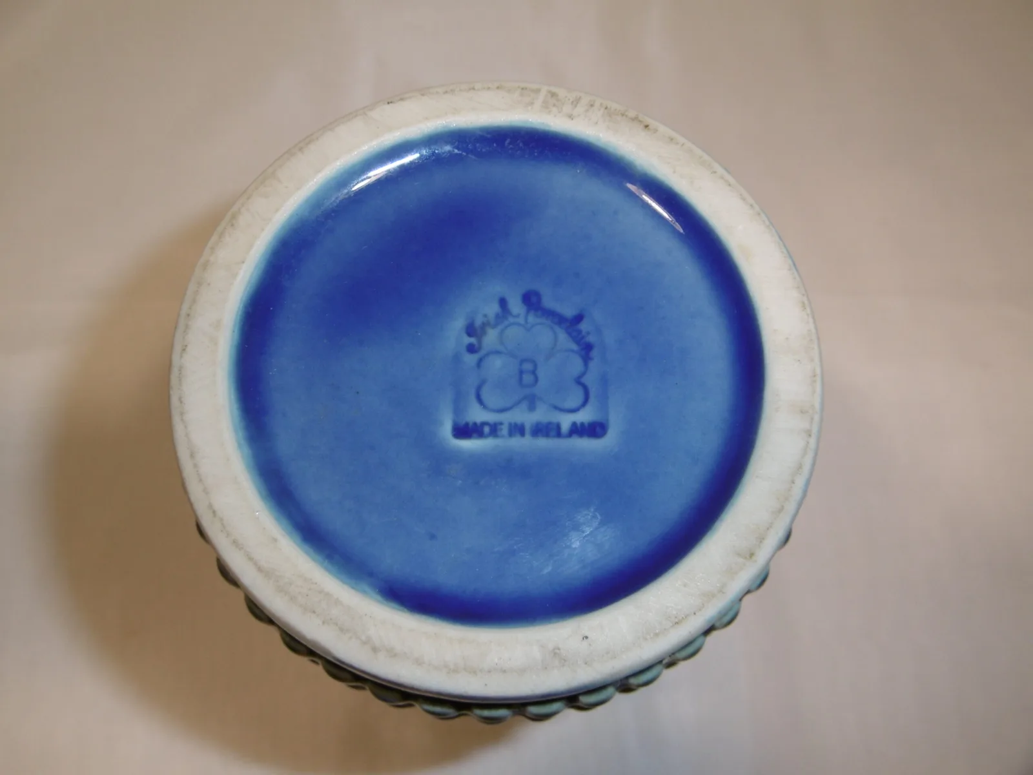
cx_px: 516
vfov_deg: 44.2
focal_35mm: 32
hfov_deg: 56.8
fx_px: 955
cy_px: 388
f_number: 8.8
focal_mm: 5.8
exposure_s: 1/60
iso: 100
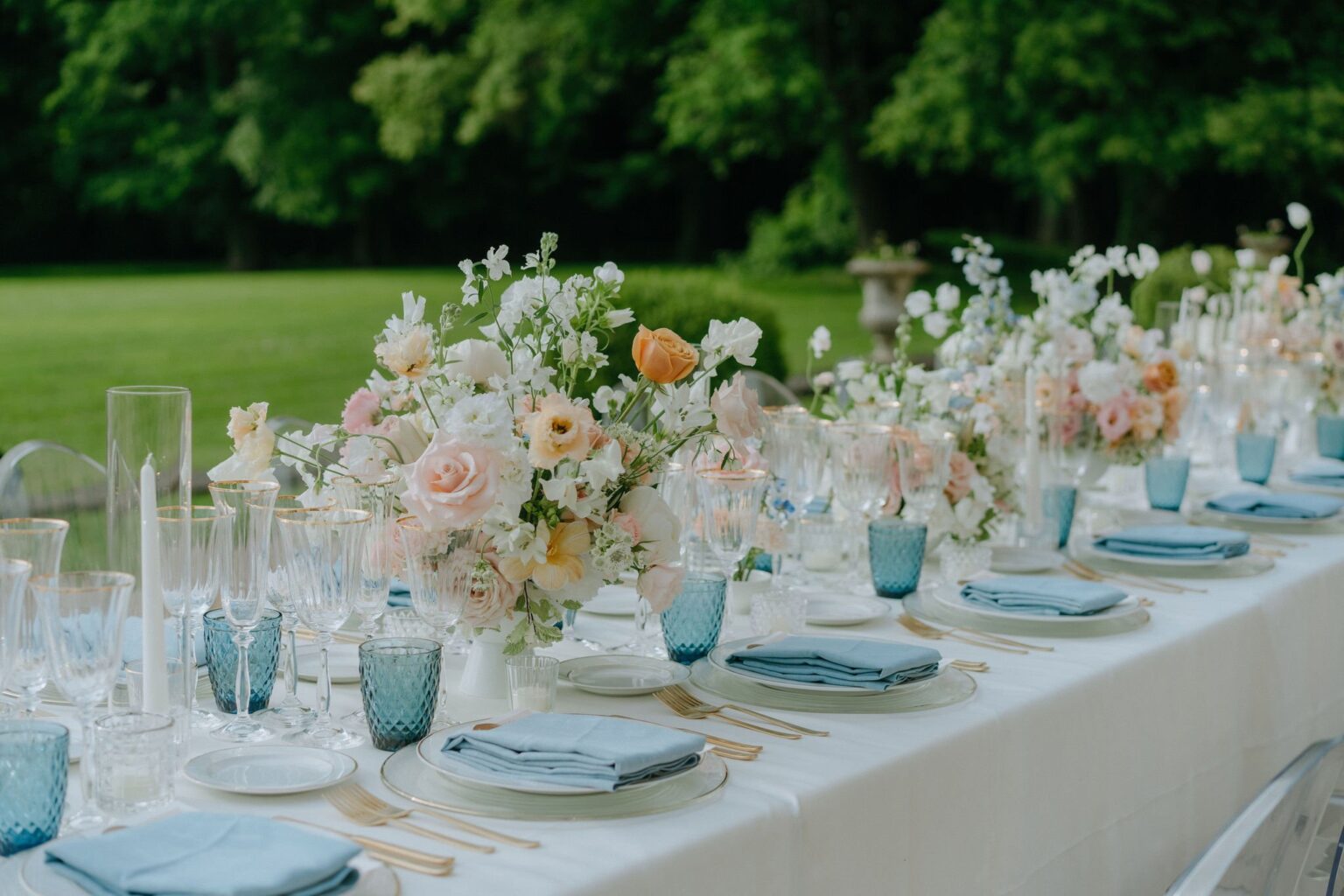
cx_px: 672
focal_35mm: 55
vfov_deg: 24.6
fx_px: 2053
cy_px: 448
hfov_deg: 36.2
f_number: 3.2
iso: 80
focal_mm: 55
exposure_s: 1/1600
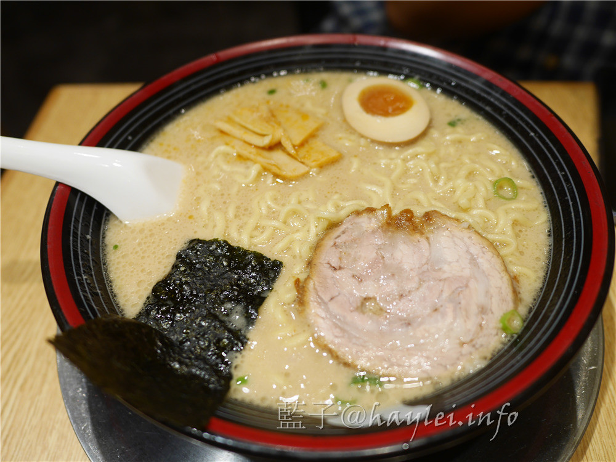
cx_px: 308
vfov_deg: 46.8
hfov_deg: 60.0
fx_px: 534
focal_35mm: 30
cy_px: 231
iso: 200
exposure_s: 1/160
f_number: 2.2
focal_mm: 15
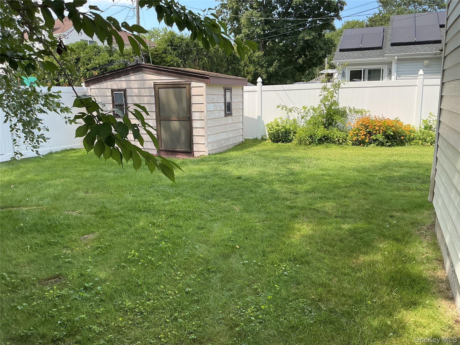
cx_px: 230
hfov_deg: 61.7
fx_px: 385
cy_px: 172
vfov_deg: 48.2
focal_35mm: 29
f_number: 1.8
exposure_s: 1/551
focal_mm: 3
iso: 25
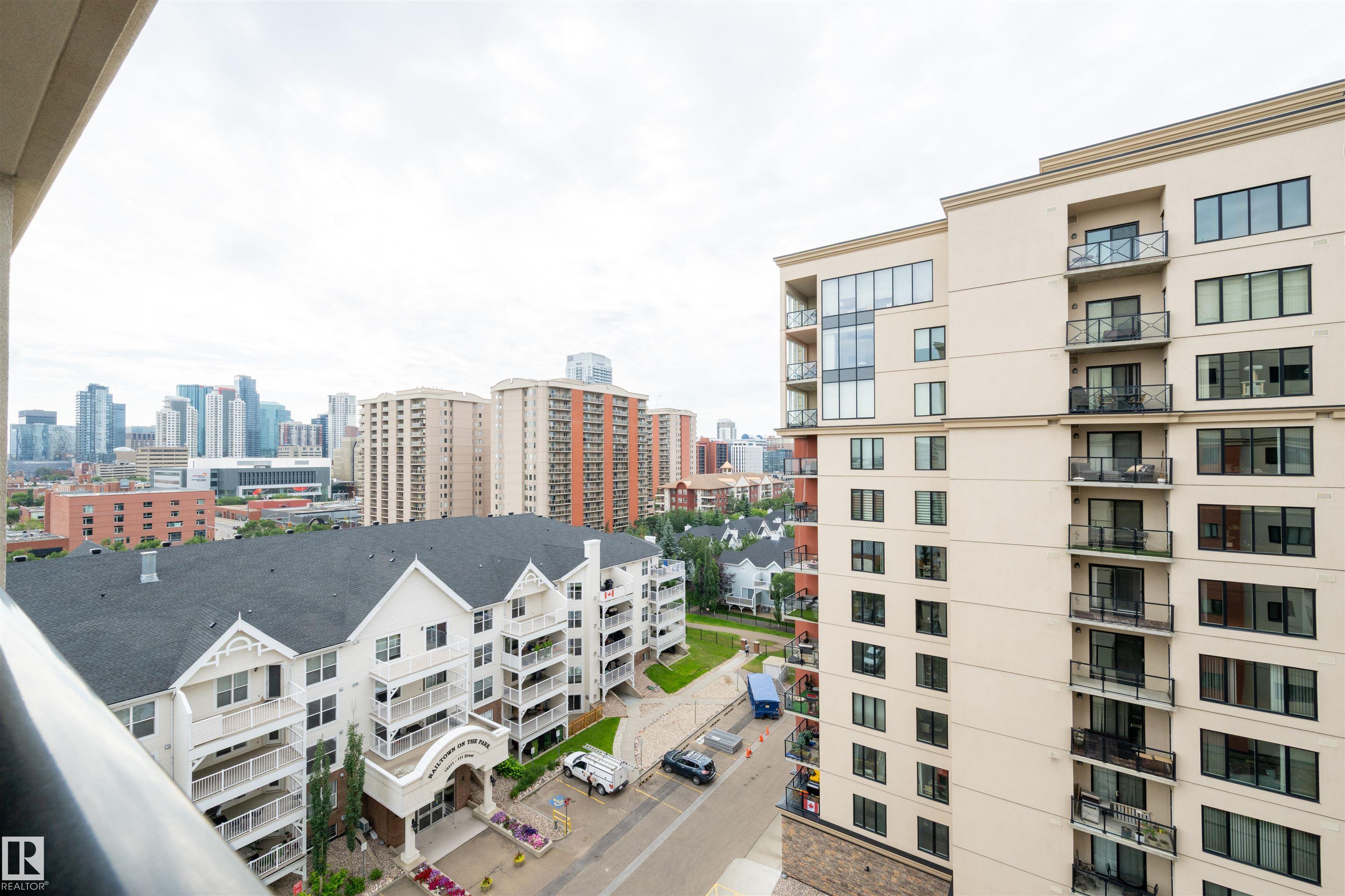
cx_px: 672
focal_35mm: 14
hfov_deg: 104.3
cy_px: 448
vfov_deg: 81.2
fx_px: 523
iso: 200
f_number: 10
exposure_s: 1/200
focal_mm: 14
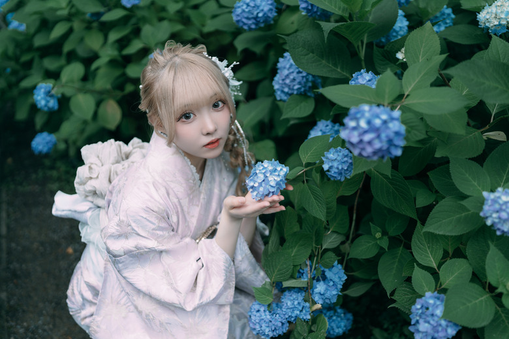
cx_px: 254
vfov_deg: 37.9
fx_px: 495
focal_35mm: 35
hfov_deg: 54.4
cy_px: 170
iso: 50
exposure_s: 1/3200
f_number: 1.4
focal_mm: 35
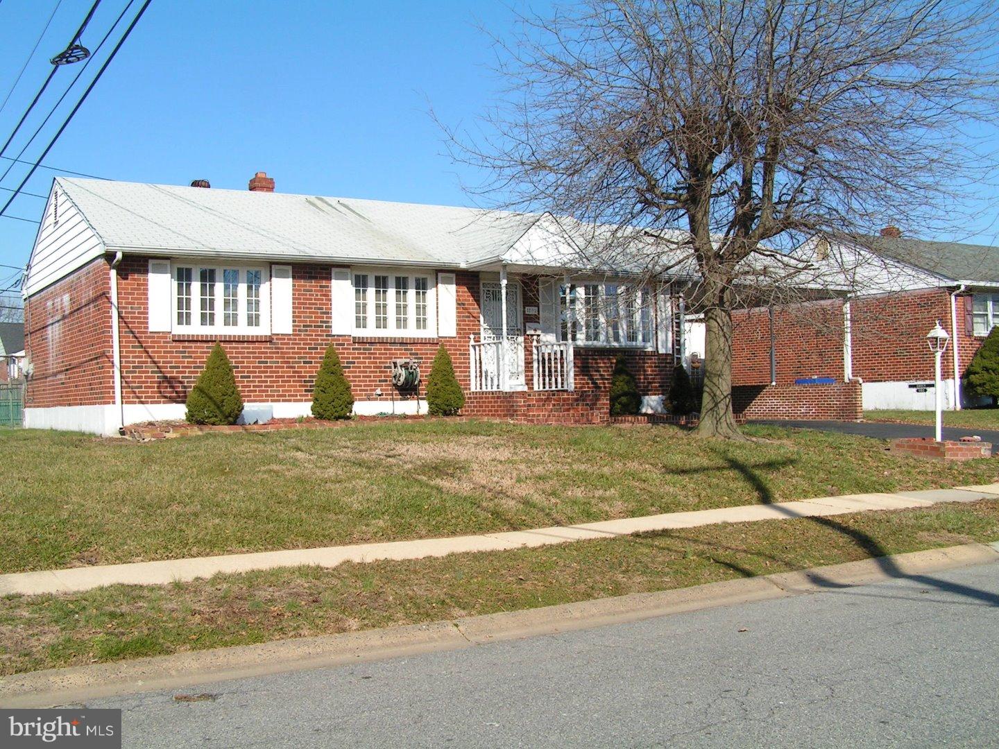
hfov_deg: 49.0
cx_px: 500
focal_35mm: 38
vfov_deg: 37.7
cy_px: 374
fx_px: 1097
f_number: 5.6
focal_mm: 6.3
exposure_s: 1/400
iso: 50
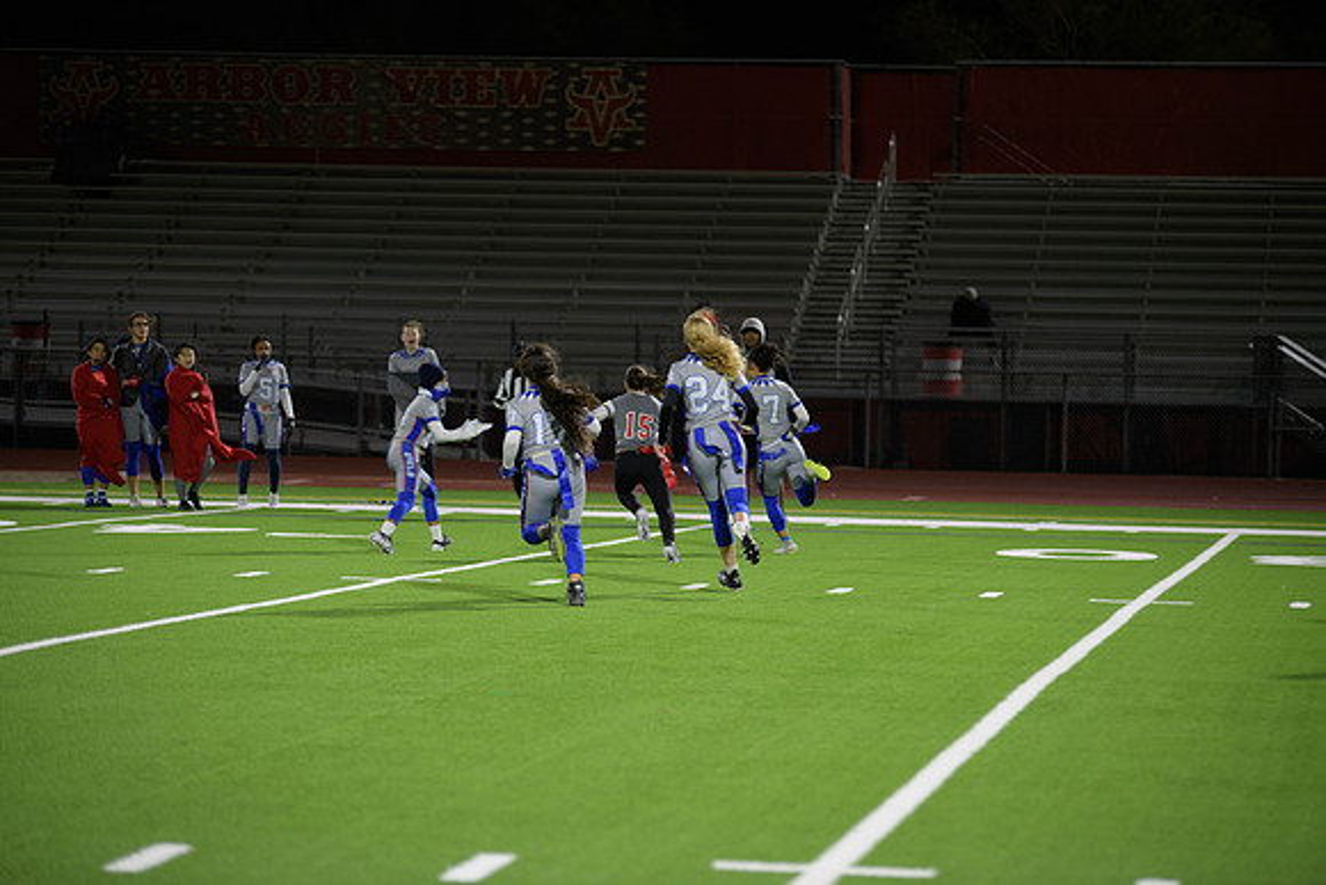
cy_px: 442
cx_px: 663
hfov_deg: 15.8
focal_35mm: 130
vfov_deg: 10.6
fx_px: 4789
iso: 1000
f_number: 2.8
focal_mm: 130
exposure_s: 1/200
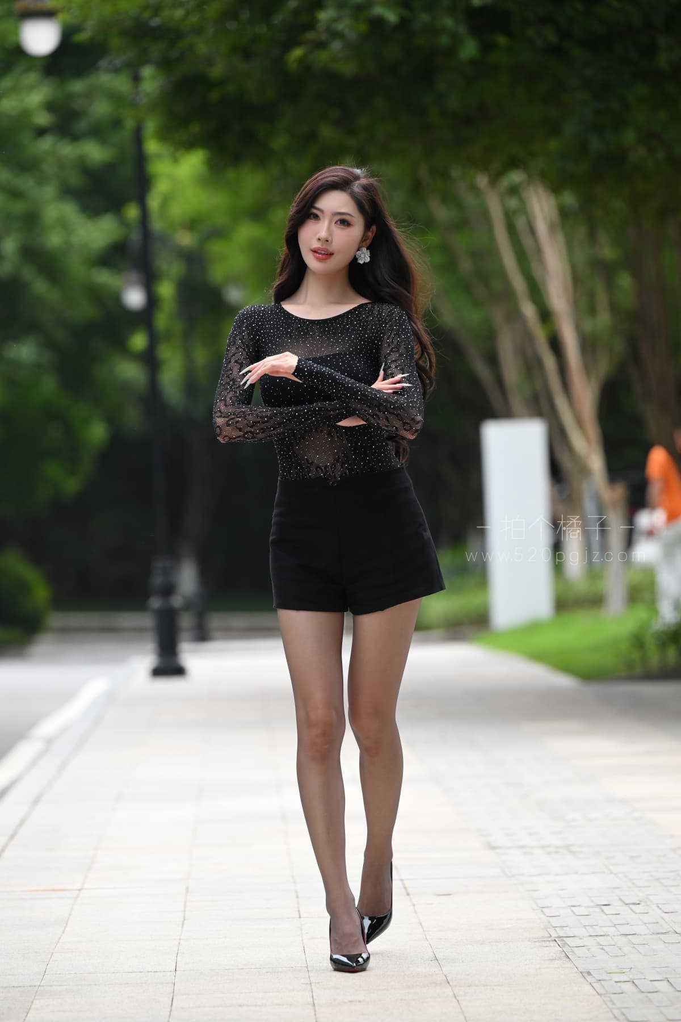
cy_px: 511
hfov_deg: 7.8
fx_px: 4965
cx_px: 340
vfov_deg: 11.7
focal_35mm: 175
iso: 640
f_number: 4
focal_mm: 175
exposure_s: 1/640
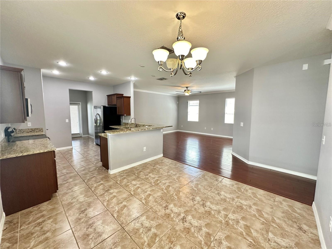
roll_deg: -0.5
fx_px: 134
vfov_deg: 85.7
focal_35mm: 14
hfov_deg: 102.1
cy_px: 124
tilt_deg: -4.9
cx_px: 166
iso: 200
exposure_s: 1/60
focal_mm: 2.22
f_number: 2.2
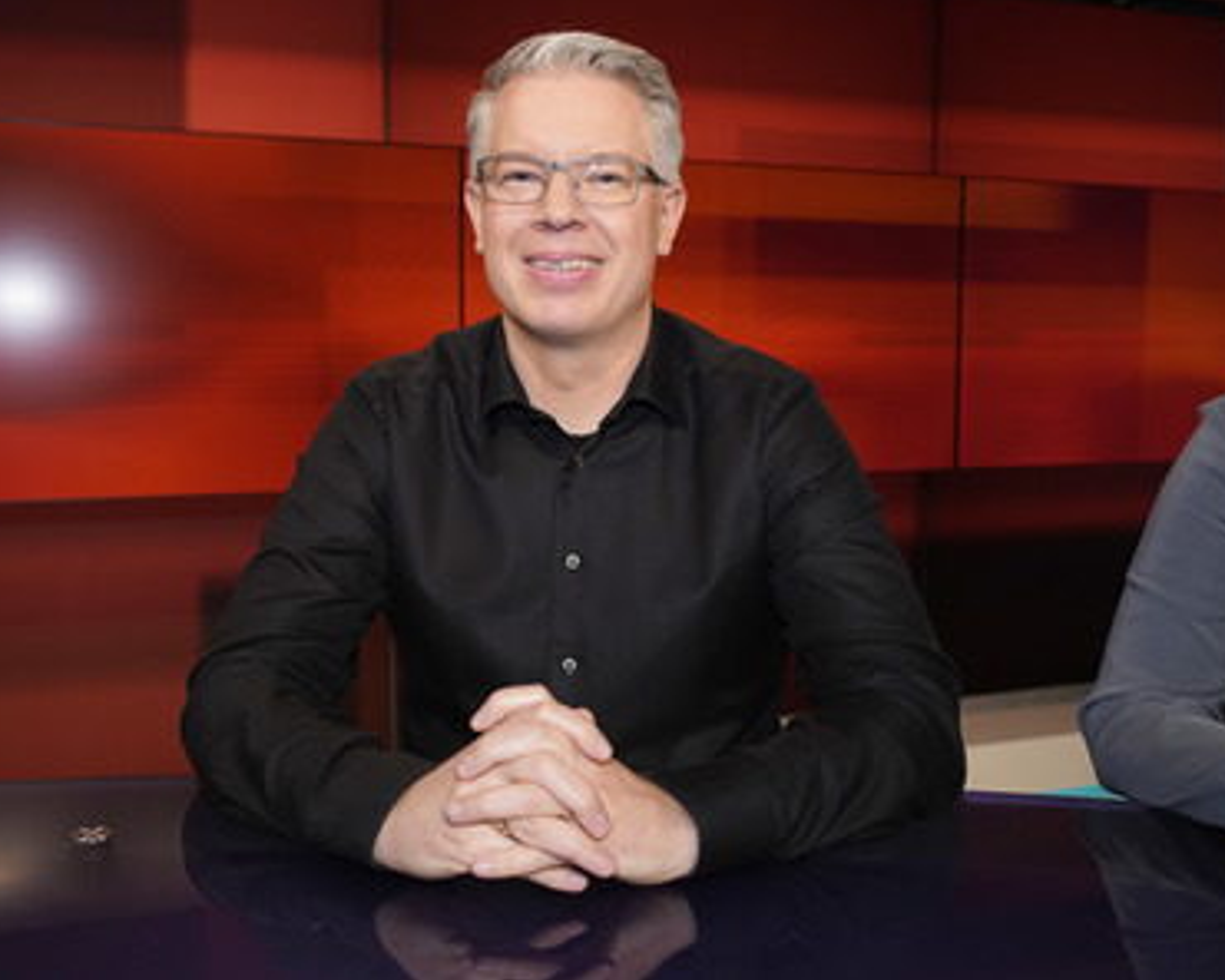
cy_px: 487
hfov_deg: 55.5
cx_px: 535
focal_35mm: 32
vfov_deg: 45.8
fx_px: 1160
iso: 1600
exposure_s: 1/160
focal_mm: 28
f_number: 5
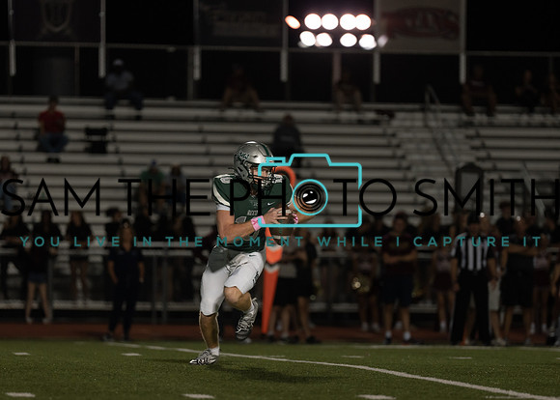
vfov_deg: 5.6
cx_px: 287
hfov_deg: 7.8
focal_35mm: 257
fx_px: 4093
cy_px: 238
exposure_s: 1/1000
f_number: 2.8
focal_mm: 200
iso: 1000
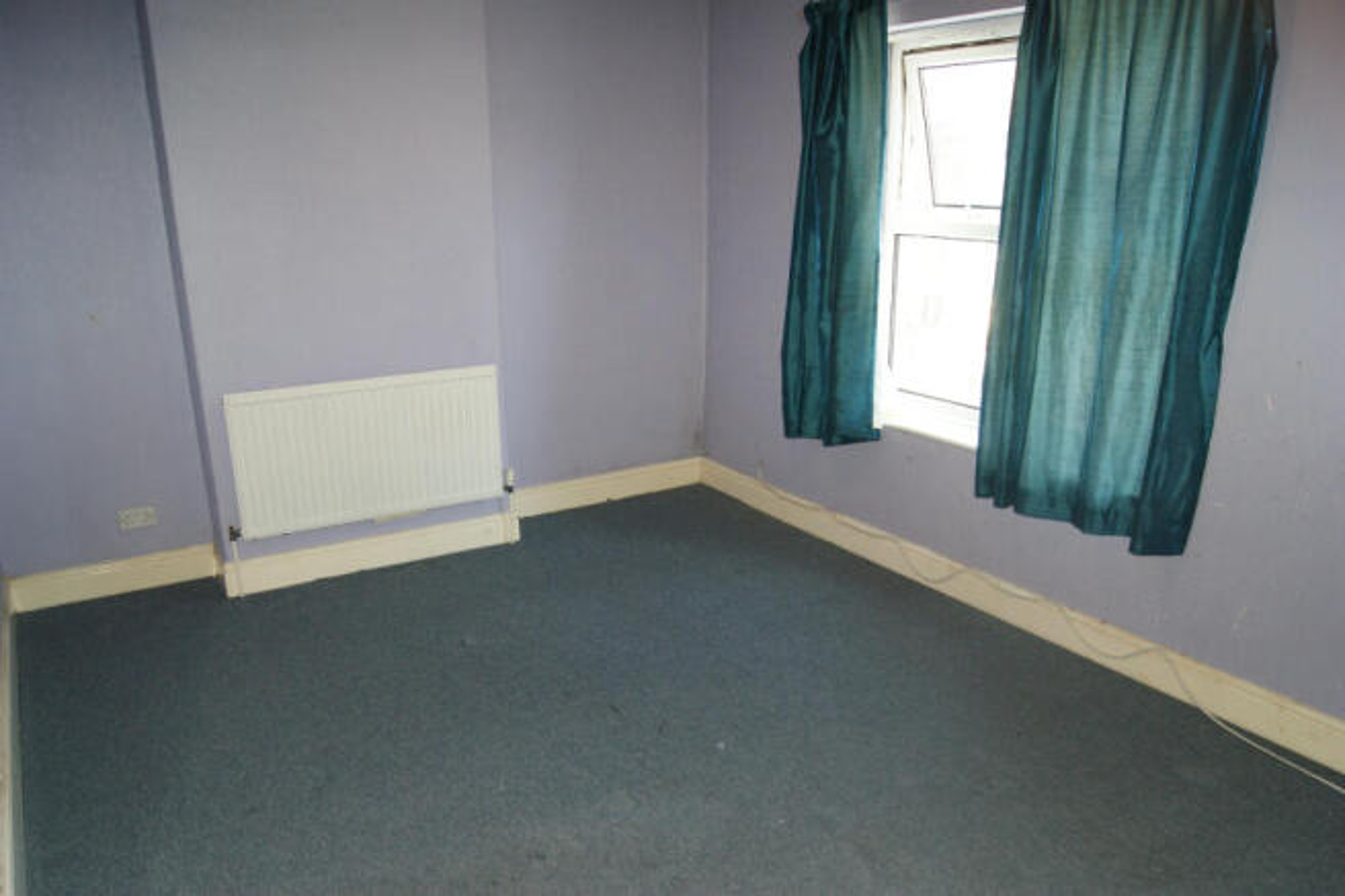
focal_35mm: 27
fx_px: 1008
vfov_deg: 47.9
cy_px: 448
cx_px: 672
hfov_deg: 67.4
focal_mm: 18
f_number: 5.6
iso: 400
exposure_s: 1/60
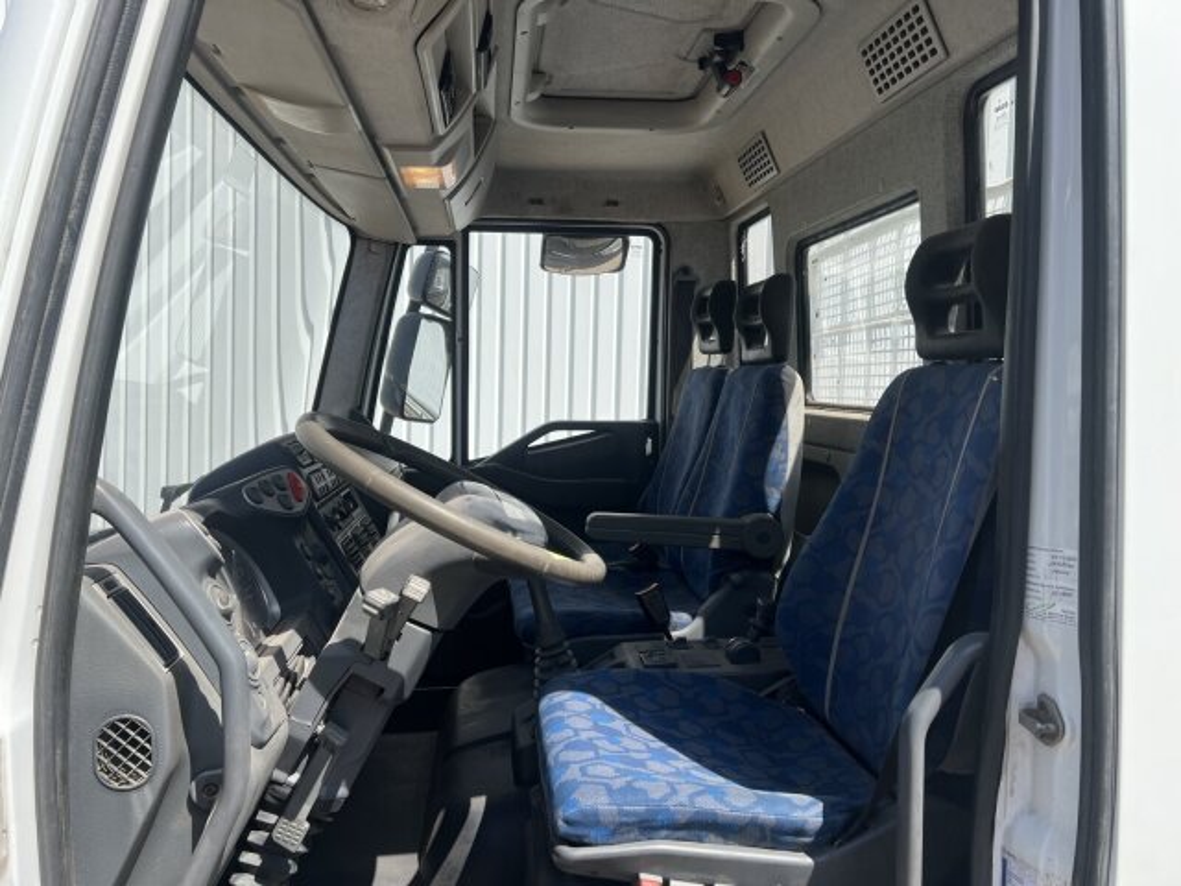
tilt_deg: -1.3
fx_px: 887
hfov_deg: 67.3
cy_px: 443
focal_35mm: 26
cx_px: 590
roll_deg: -2.2
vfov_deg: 53.1
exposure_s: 1/2353
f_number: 1.5
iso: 50
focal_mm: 5.7
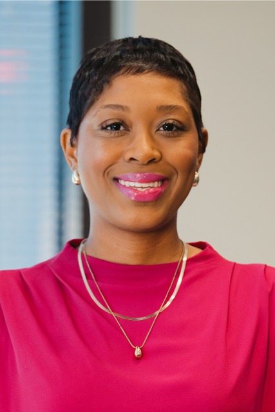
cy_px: 206
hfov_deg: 10.2
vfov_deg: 15.2
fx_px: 1546
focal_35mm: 135
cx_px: 138
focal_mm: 135
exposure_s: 1/125
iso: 900
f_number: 2.8
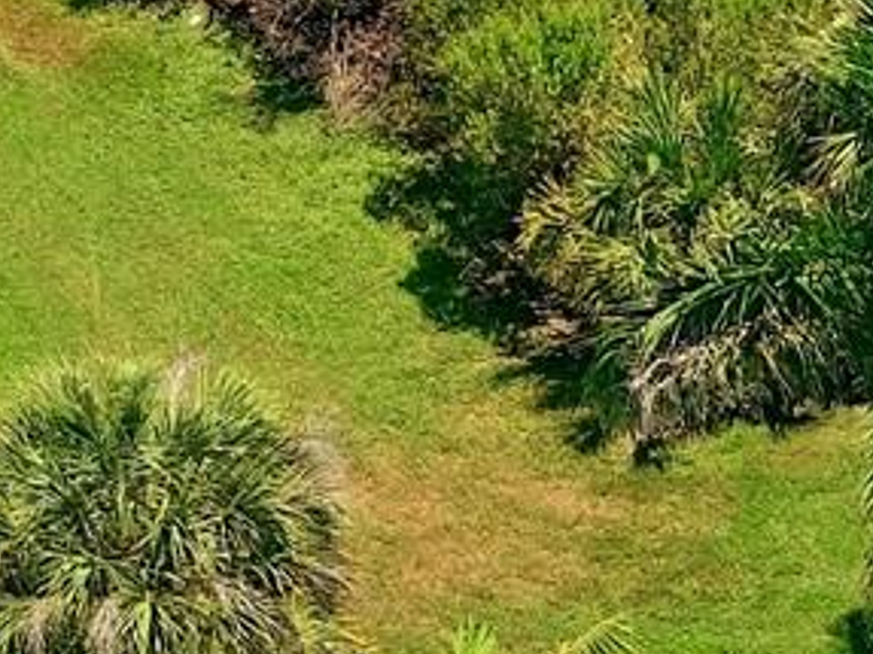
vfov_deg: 3.7
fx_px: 9832
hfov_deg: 4.9
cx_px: 2348
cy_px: 1647
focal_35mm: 390
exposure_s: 1/5000
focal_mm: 19.4
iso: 160
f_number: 2.8
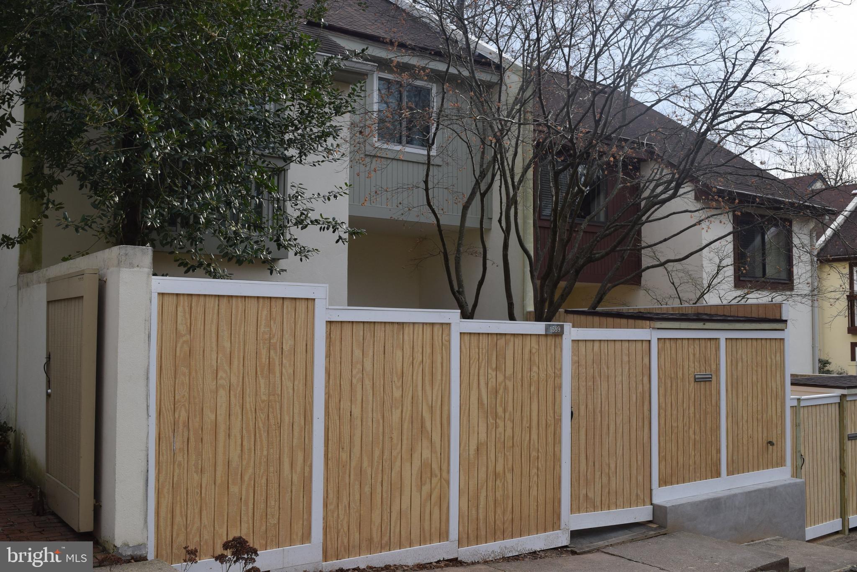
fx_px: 857
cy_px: 286
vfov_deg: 36.9
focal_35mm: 36
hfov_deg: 53.1
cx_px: 428
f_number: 8
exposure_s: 1/250
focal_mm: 24
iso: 360
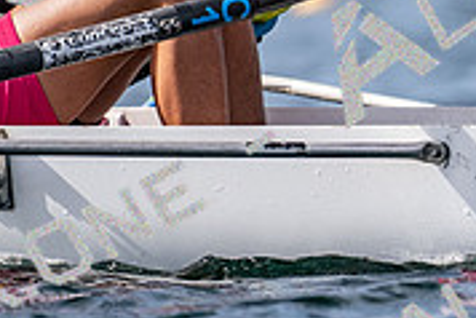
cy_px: -126
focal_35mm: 1950
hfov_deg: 1.1
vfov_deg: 0.7
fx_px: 25804
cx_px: 102
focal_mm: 400
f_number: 4.5
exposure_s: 1/2500
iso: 220
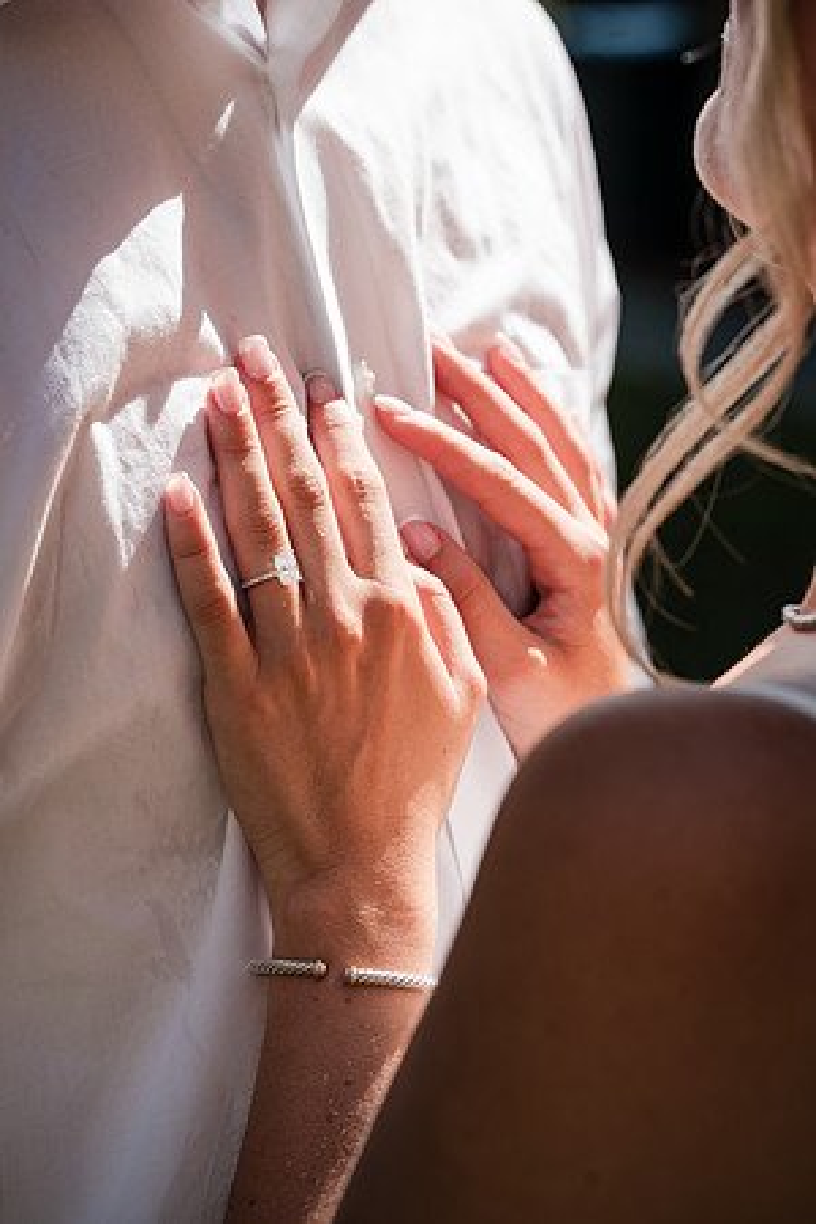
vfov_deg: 24.2
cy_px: 612
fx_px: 2856
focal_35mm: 84
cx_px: 408
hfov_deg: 16.3
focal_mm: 84
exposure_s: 1/250
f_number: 5.6
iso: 100
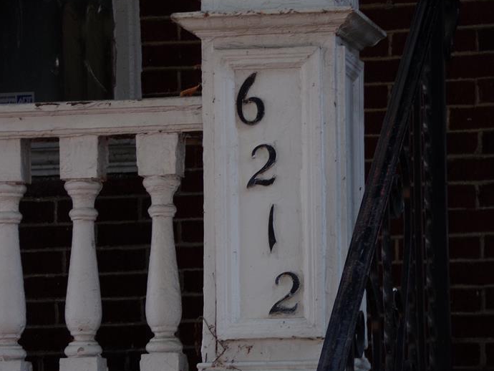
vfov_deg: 6.4
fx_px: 3326
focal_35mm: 233
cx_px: 249
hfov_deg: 8.5
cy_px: 183
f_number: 4.8
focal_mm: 36.1
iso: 80
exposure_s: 1/110
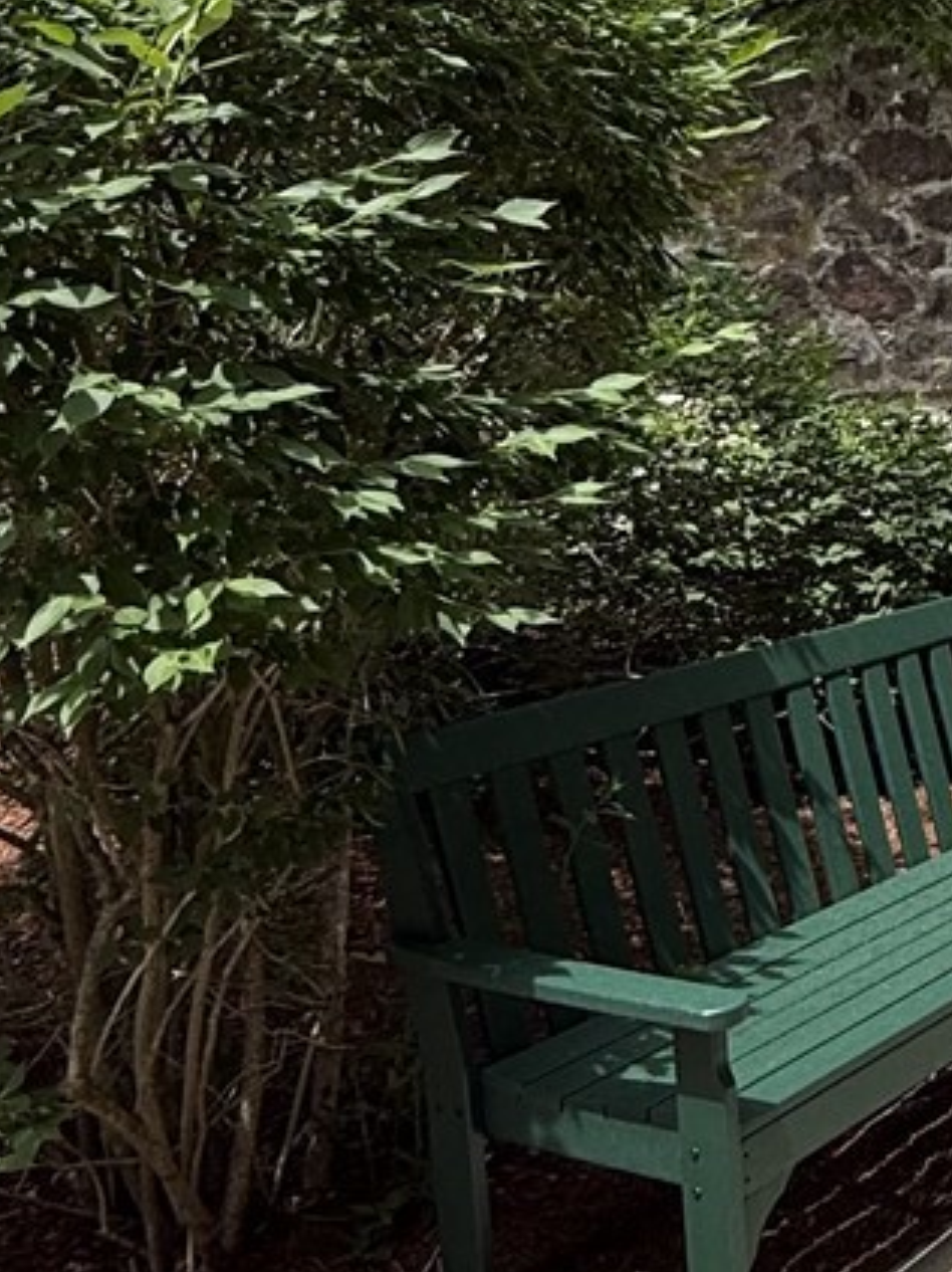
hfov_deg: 24.6
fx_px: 1872
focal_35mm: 51
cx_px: 1262
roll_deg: +1.2
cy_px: 627
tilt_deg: -10.4
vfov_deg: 37.5
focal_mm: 2.22
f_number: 2.2
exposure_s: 1/864
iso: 50
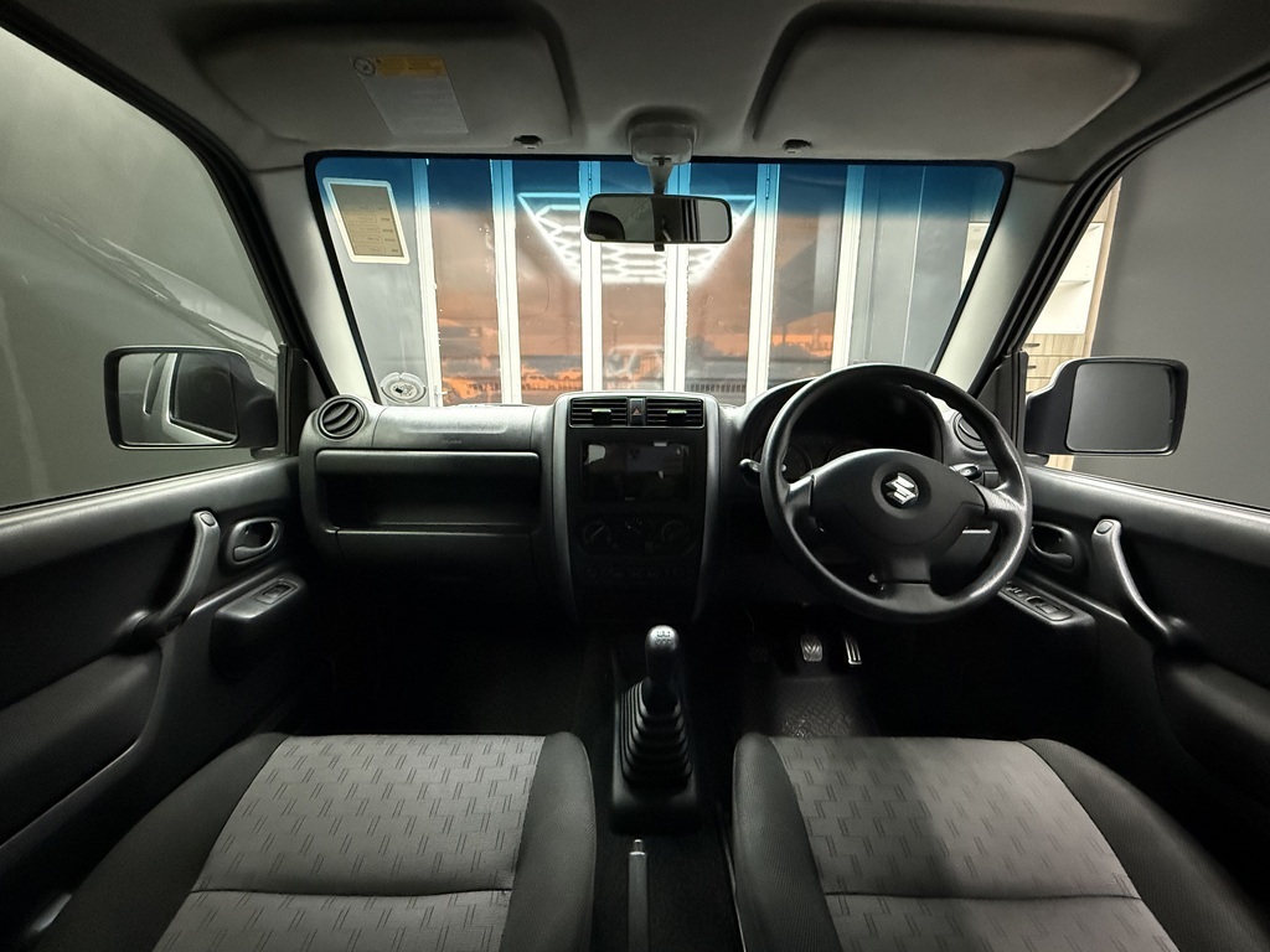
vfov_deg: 85.7
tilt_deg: -11.1
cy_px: 476
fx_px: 514
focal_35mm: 14
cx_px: 635
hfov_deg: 102.1
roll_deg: +0.0
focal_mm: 2.22
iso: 1250
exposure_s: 1/60
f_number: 2.2
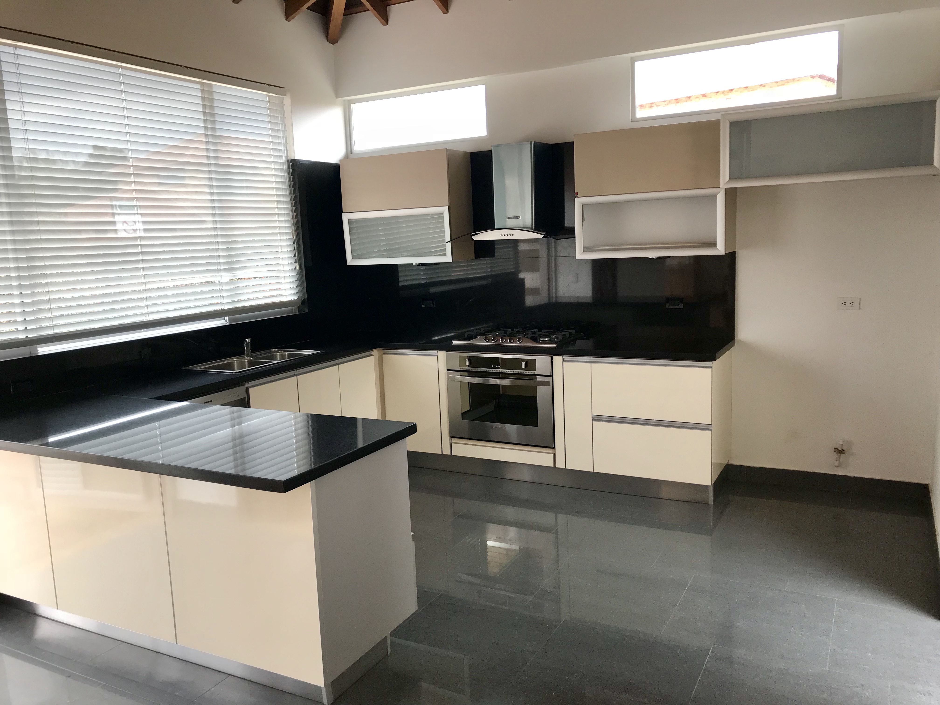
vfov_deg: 49.7
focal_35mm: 28
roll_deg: +2.7
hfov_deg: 63.4
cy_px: 352
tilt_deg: -9.1
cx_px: 470
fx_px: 760
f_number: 1.8
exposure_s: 1/90
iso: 32
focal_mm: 3.99
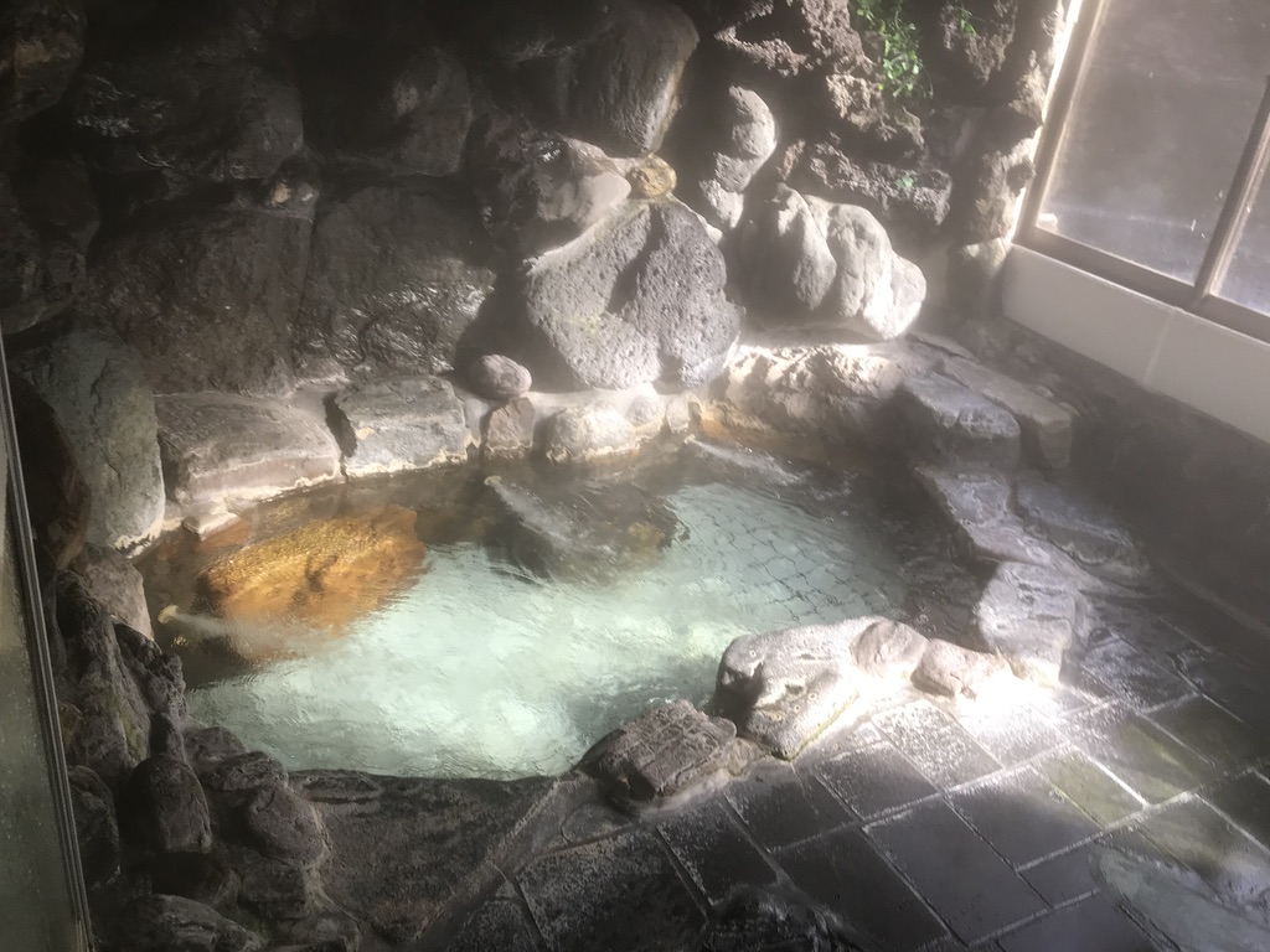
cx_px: 635
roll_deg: -7.4
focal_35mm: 28
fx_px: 1027
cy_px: 476
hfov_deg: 63.4
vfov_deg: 49.7
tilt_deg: -27.3
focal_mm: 3.99
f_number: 1.8
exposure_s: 1/50
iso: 25
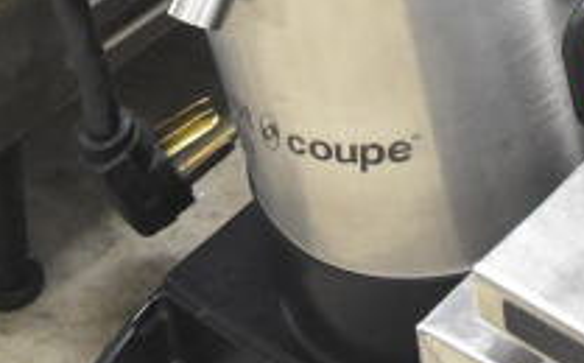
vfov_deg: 8.4
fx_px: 2130
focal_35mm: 134
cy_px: -673
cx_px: 841
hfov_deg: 14.7
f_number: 3.5
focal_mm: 20
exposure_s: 1/30
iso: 2200
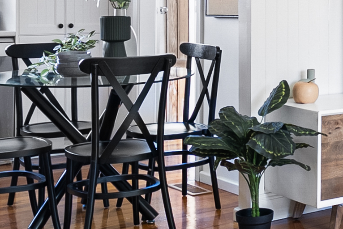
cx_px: 395
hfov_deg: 22.8
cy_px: 24
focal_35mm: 83
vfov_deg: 16.3
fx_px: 791
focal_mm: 15
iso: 640
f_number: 7.1
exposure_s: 1/3
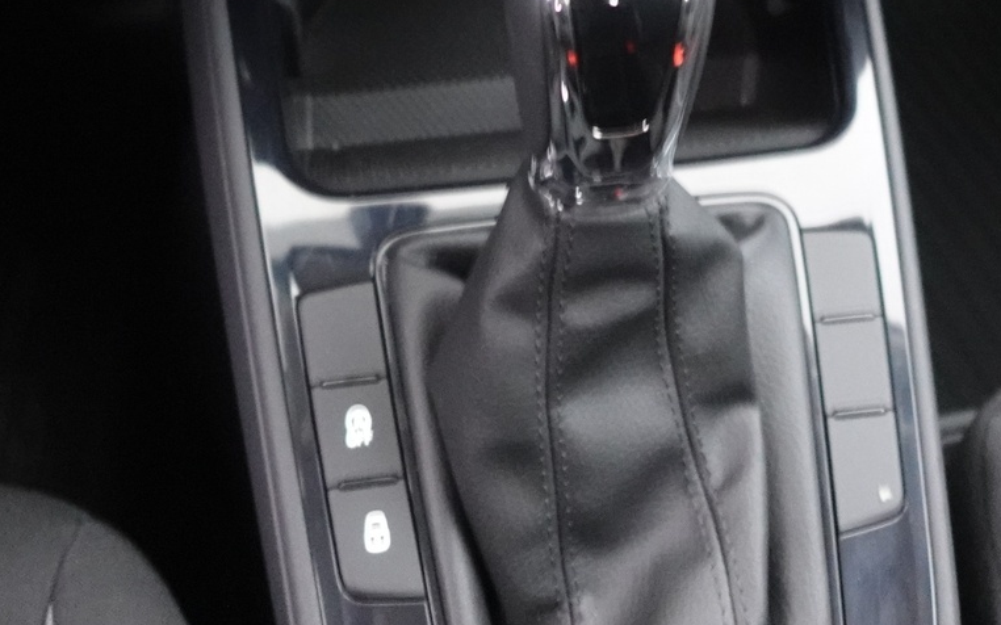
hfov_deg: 38.8
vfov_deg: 23.5
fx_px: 1418
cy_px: -41
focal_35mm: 52
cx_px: 557
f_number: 1.8
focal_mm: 9.4
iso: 3200
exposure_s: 1/13
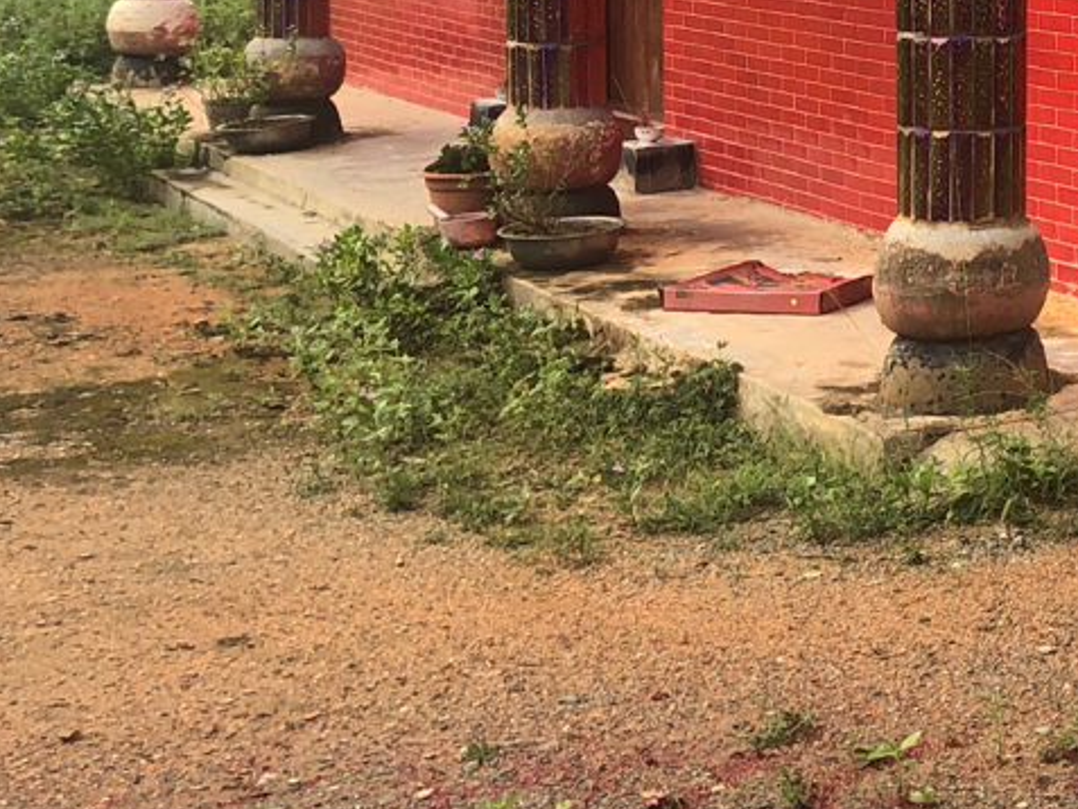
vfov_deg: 16.5
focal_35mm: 88
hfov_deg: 19.8
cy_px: 12
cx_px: 1541
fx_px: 2741
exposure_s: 1/184
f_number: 1.8
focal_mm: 3.99
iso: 20
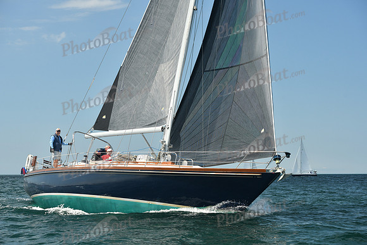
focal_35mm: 70
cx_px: 184
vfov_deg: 19.5
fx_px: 714
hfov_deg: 28.8
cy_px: 122
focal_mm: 70
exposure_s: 1/640
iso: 320
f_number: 6.3
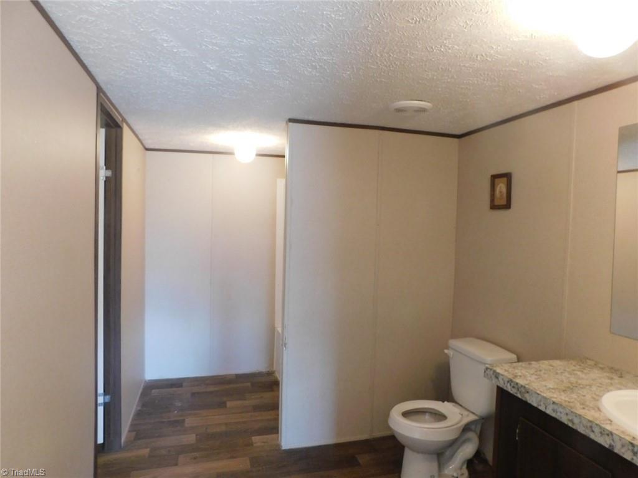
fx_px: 424
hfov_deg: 73.9
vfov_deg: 58.9
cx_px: 319
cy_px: 239
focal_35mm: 23
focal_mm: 4
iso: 400
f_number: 3
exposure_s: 1/20
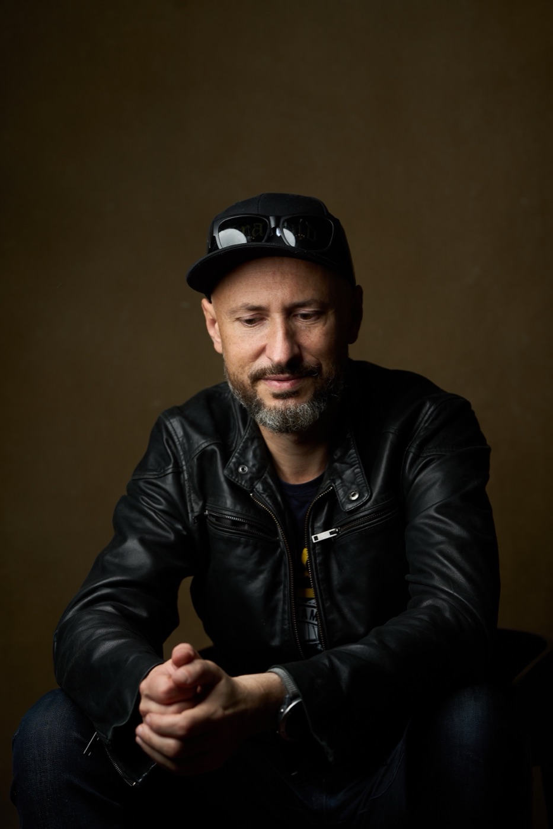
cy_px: 414
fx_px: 1959
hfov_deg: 16.1
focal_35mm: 85
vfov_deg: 23.9
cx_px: 276
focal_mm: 85
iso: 100
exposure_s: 1/200
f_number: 3.5
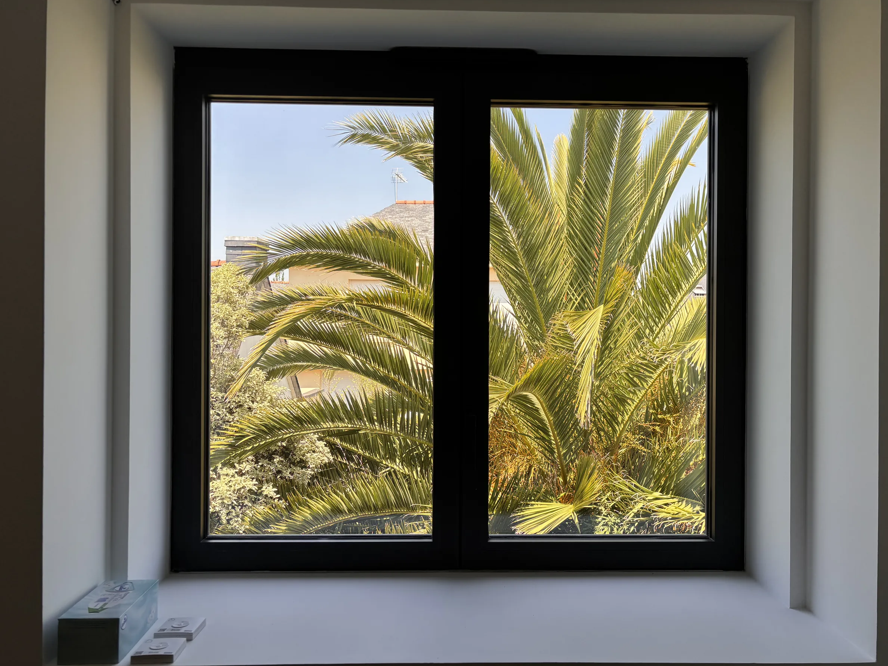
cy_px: 327
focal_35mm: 28
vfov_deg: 49.7
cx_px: 466
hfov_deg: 63.4
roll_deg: -0.3
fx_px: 718
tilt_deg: -0.9
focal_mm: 5.96
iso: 50
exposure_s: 1/531
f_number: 1.6
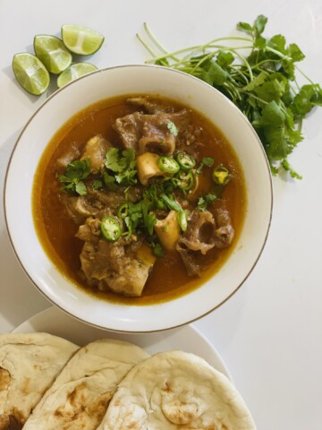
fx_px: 645
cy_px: 215
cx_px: 161
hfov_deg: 28.0
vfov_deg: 36.8
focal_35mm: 52
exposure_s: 1/40
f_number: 2
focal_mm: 6
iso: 125
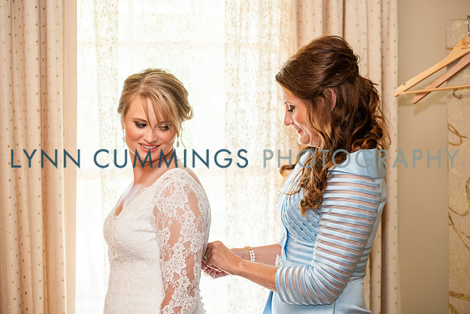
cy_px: 157
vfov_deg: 19.5
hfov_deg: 28.8
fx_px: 914
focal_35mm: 70
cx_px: 235
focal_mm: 70
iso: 1000
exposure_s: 1/200
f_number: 3.5
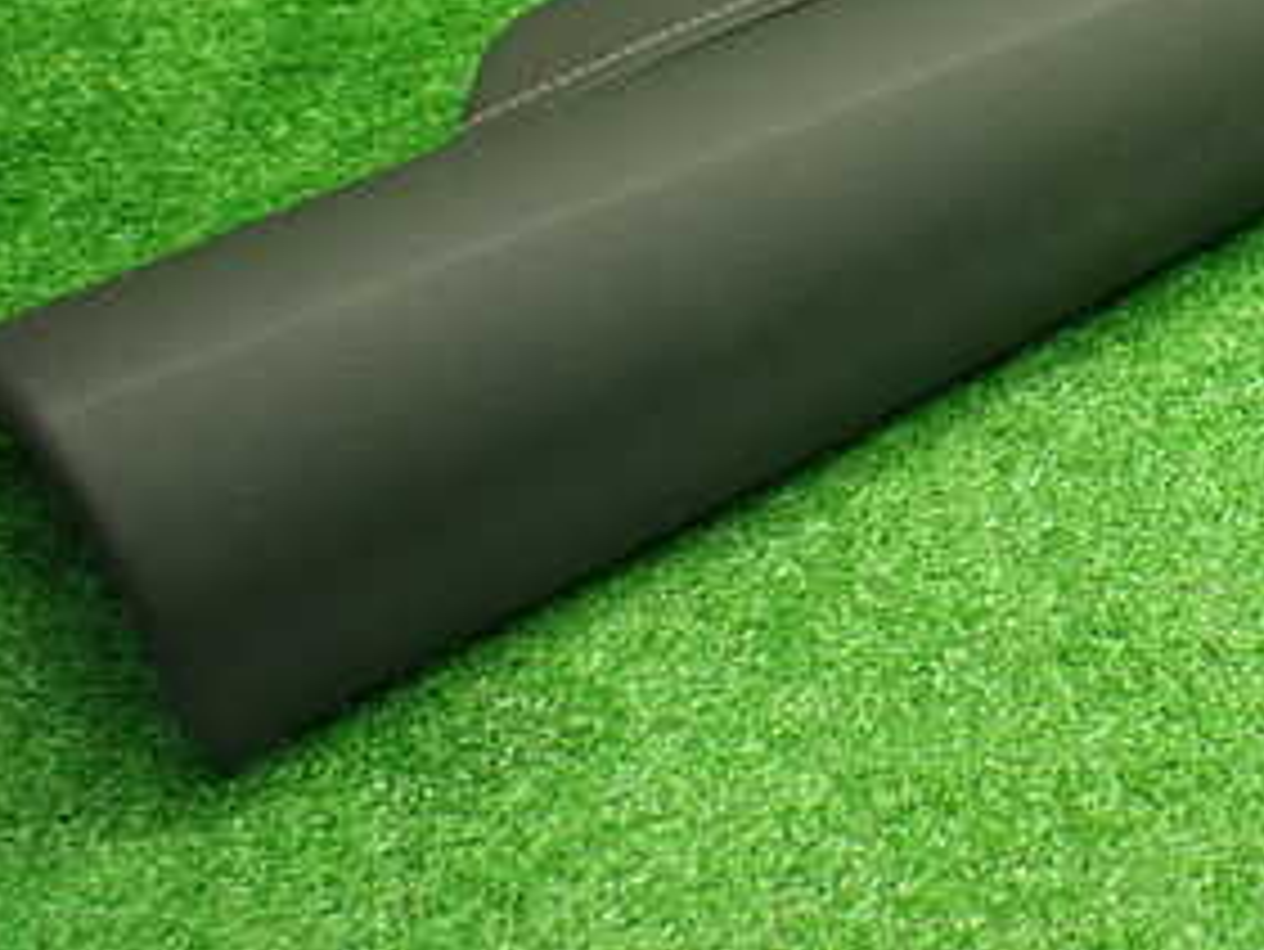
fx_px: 2338
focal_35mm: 64
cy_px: 23
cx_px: 1183
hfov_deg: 28.8
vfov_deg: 22.2
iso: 800
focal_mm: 5.4
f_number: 2.3
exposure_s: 1/100
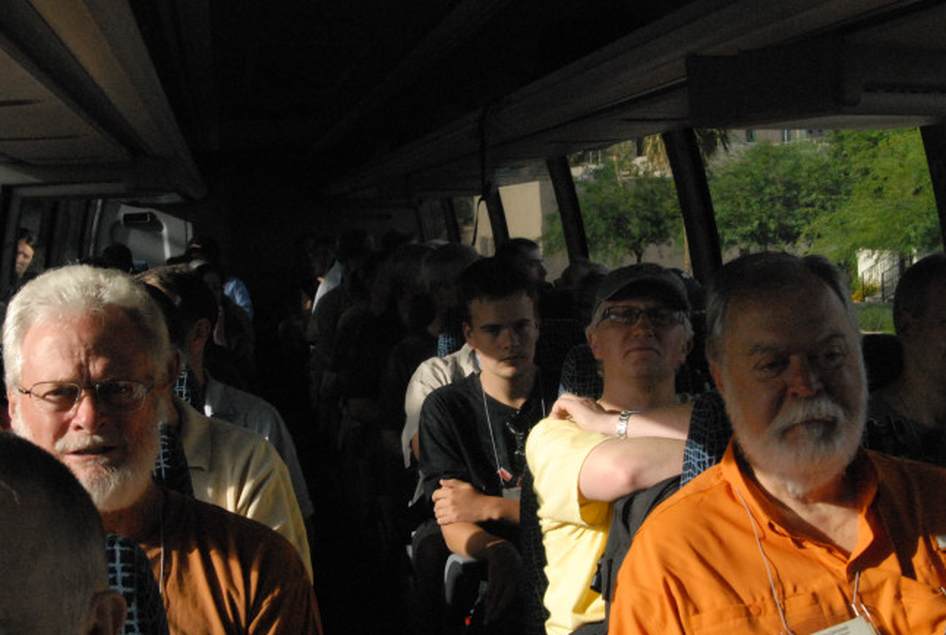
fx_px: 1370
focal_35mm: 52
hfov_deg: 38.0
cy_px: 264
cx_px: 410
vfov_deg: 26.1
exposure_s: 1/500
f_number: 11
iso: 1600
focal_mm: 28
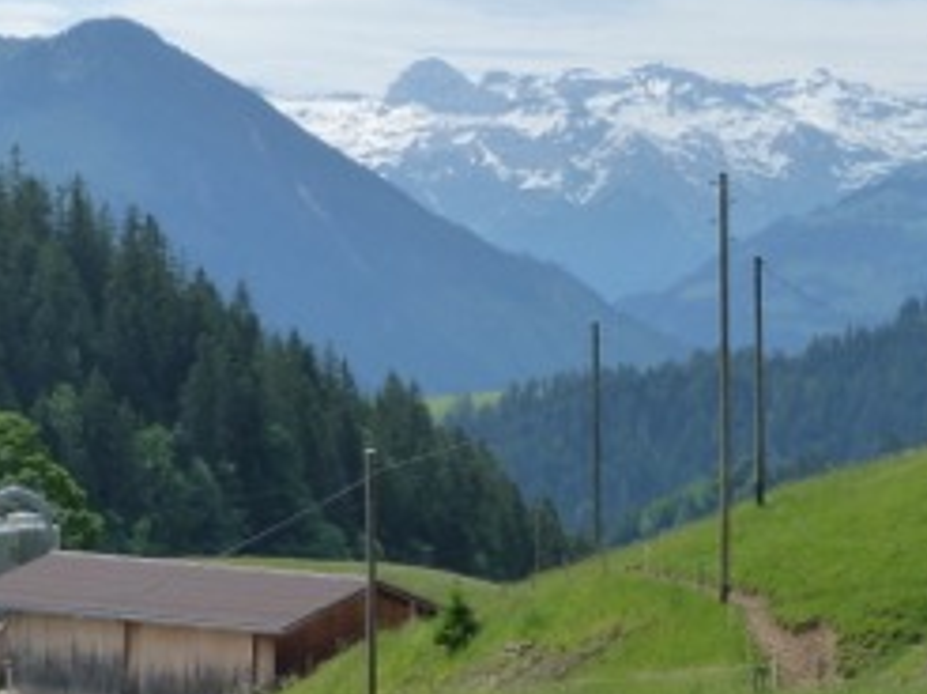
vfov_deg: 10.1
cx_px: 460
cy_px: 313
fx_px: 3906
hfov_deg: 13.5
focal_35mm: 146
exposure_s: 1/400
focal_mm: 12.4
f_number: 5.6
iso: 125
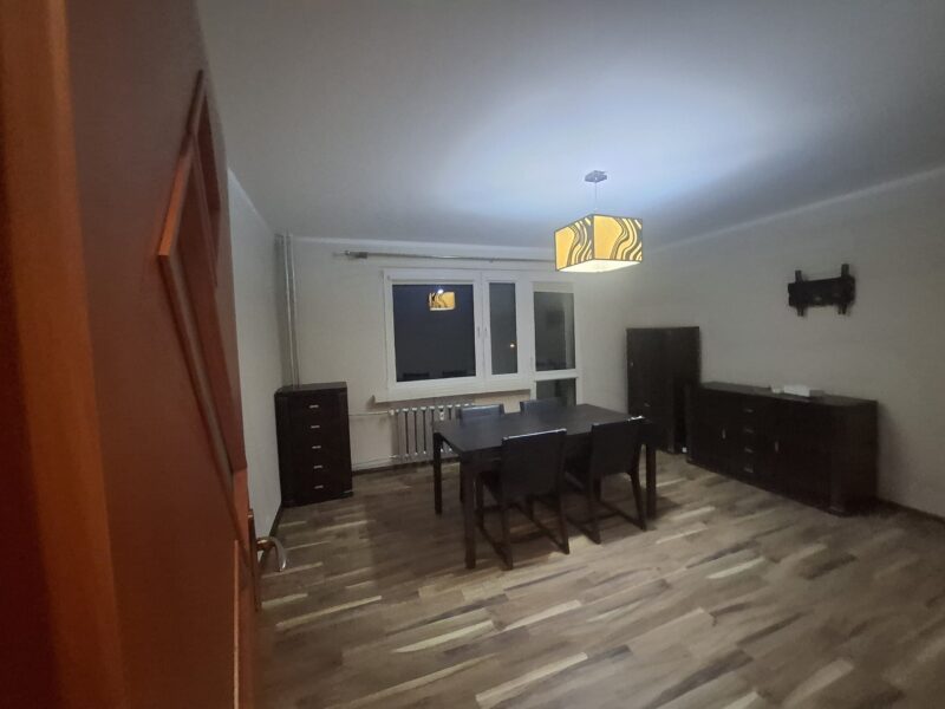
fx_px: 355
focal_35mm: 13
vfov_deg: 89.9
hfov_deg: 106.2
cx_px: 472
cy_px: 354
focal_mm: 1.74
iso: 400
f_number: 2.2
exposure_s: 1/25
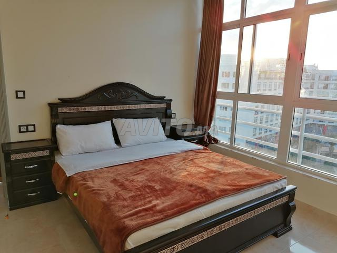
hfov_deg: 65.3
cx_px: 168
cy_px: 126
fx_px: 263
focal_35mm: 27
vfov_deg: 51.4
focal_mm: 5.3
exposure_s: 1/100
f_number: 1.8
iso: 50
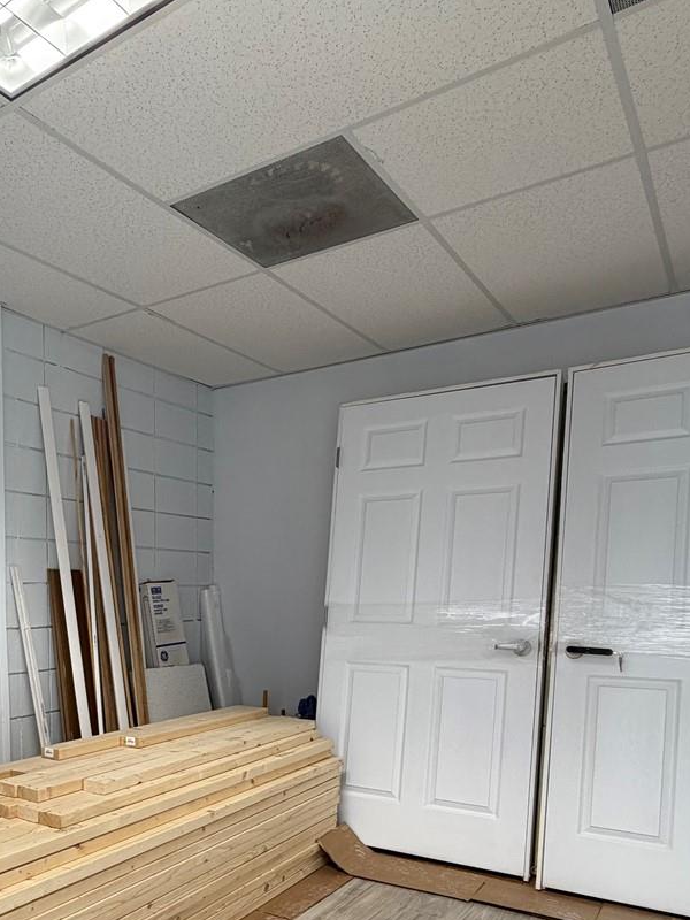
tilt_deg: -4.1
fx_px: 744
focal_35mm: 28
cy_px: 650
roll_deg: +0.9
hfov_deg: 48.0
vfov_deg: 61.1
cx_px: 179
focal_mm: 2.22
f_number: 2.2
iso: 125
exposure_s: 1/120
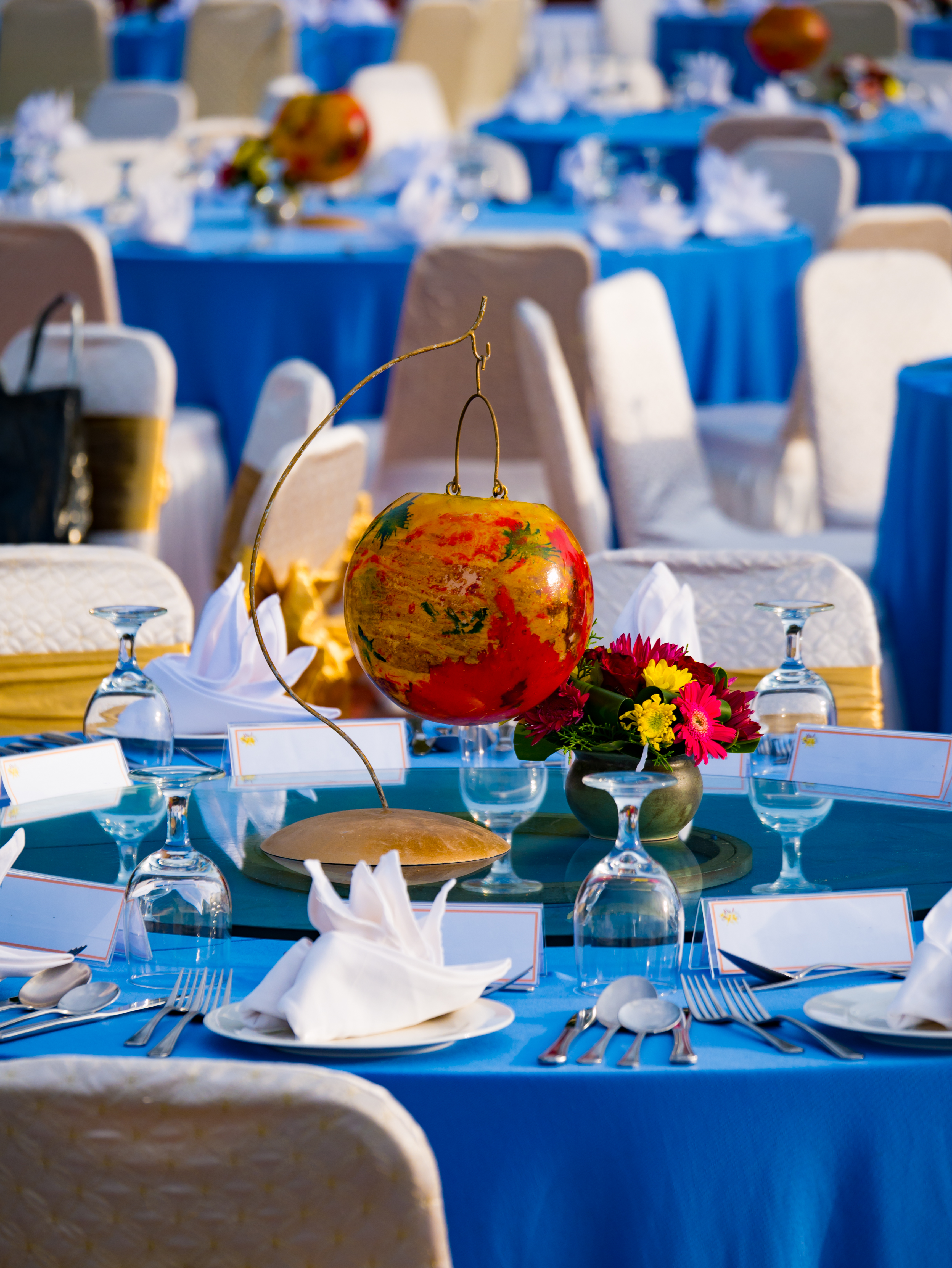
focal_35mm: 200
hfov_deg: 7.4
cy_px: 634
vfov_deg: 9.9
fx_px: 7328
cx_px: 476
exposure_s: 1/640
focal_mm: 100
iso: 125
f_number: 4
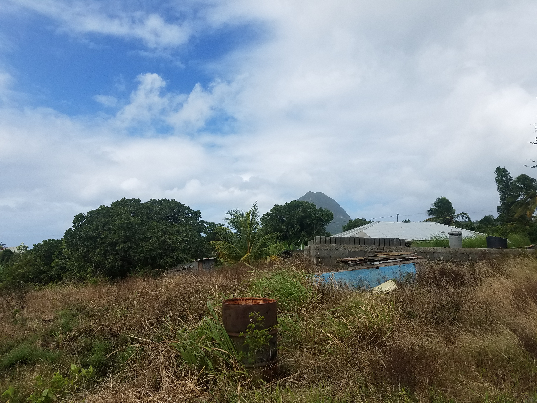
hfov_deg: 67.3
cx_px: 268
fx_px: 403
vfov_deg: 53.1
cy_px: 202
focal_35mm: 26
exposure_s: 1/5008
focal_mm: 4.2
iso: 50
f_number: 1.7
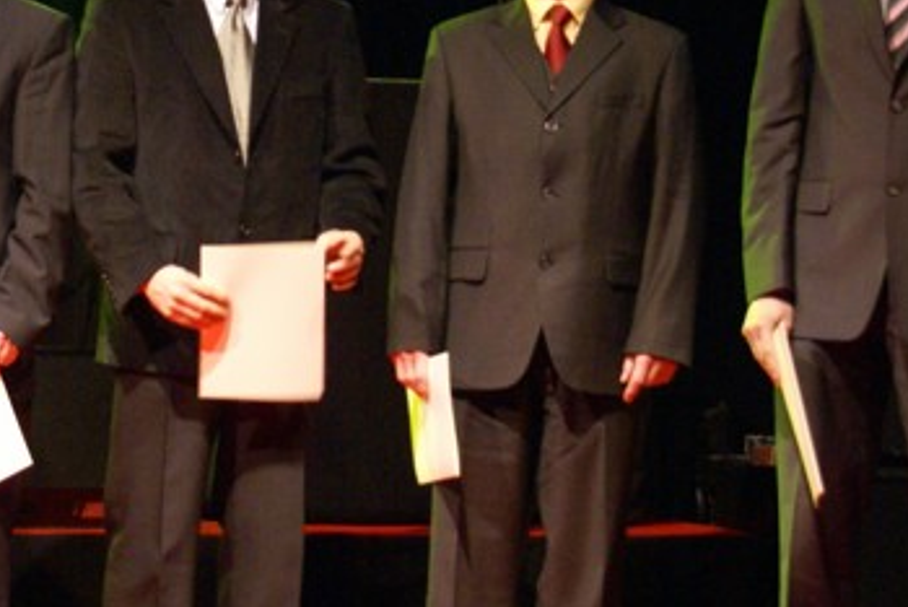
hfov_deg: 13.6
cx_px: 130
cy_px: 99
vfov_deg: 9.1
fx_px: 3786
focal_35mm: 150
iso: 800
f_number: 5.6
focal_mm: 50
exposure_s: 1/25
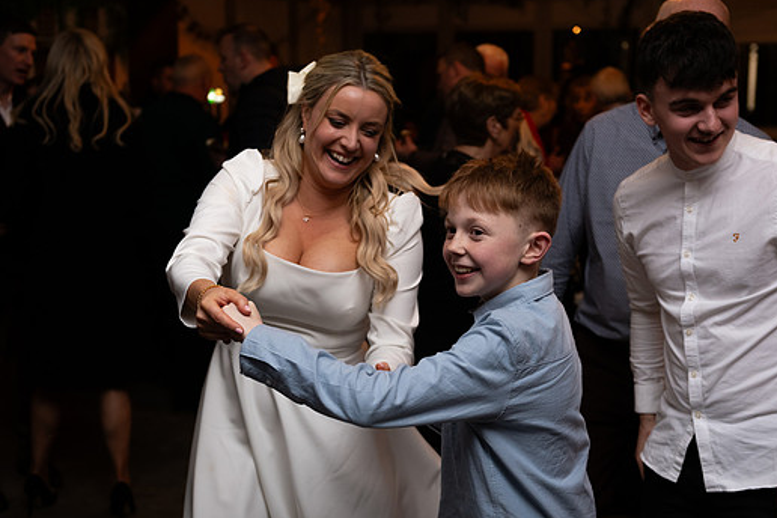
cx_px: 413
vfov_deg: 25.1
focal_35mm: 54
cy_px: 281
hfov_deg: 36.9
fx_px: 1165
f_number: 3.5
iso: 800
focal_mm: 48
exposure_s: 1/160
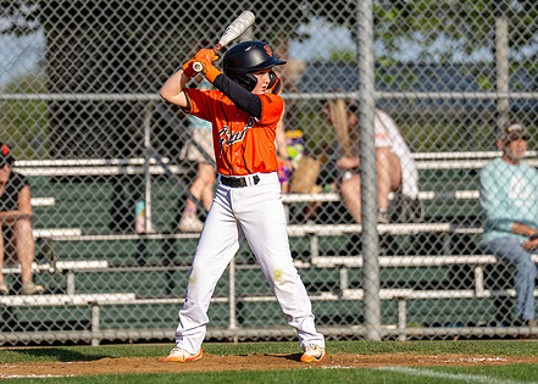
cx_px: 255
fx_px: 6265
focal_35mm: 410
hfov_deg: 4.9
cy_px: 138
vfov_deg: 3.5
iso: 160
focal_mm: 200
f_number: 2.8
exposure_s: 1/3200
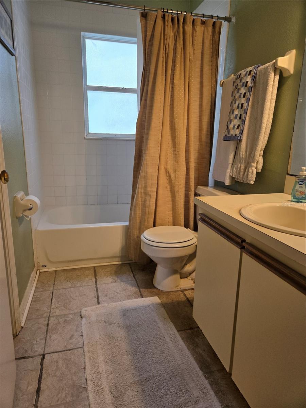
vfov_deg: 73.9
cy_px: 204
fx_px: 271
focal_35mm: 23
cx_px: 153
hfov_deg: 58.9
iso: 125
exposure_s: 1/120
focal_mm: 5.4
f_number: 1.8
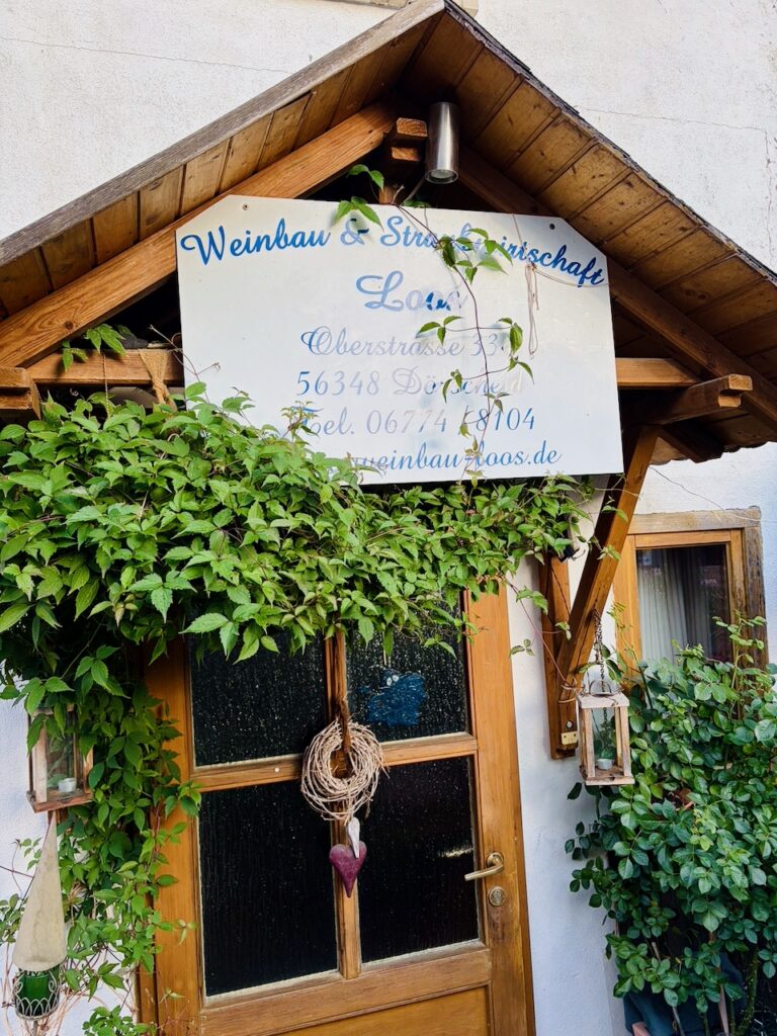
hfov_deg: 53.1
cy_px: 518
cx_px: 388
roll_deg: +3.3
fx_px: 778
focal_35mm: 26
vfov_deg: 67.3
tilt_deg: +2.0
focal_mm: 5.96
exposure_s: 1/535
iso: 50
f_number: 1.6
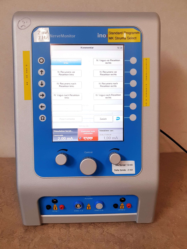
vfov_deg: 67.3
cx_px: 94
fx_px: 187
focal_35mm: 26
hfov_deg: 53.1
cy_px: 124
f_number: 2.4
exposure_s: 1/50
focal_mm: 4.3
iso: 125
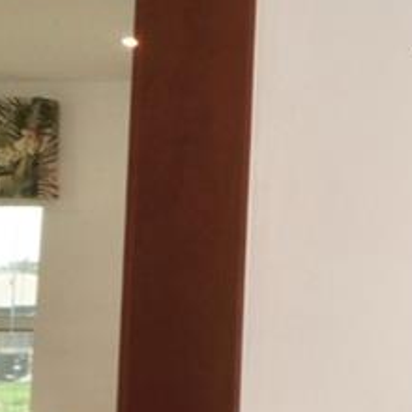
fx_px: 2989
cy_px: 258
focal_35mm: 222
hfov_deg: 6.9
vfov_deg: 7.9
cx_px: 1307
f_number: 5.6
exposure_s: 1/125
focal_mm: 24
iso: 100
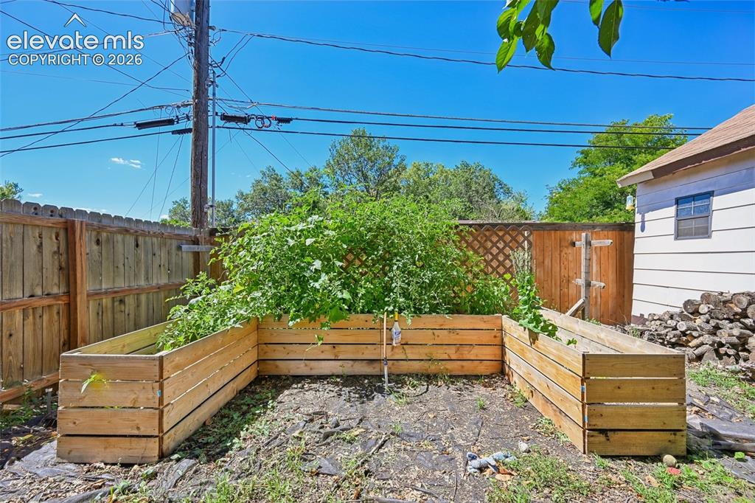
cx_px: 378
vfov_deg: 81.2
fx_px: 293
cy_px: 252
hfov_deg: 104.3
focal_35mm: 14
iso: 64
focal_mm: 14
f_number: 9
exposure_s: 1/50
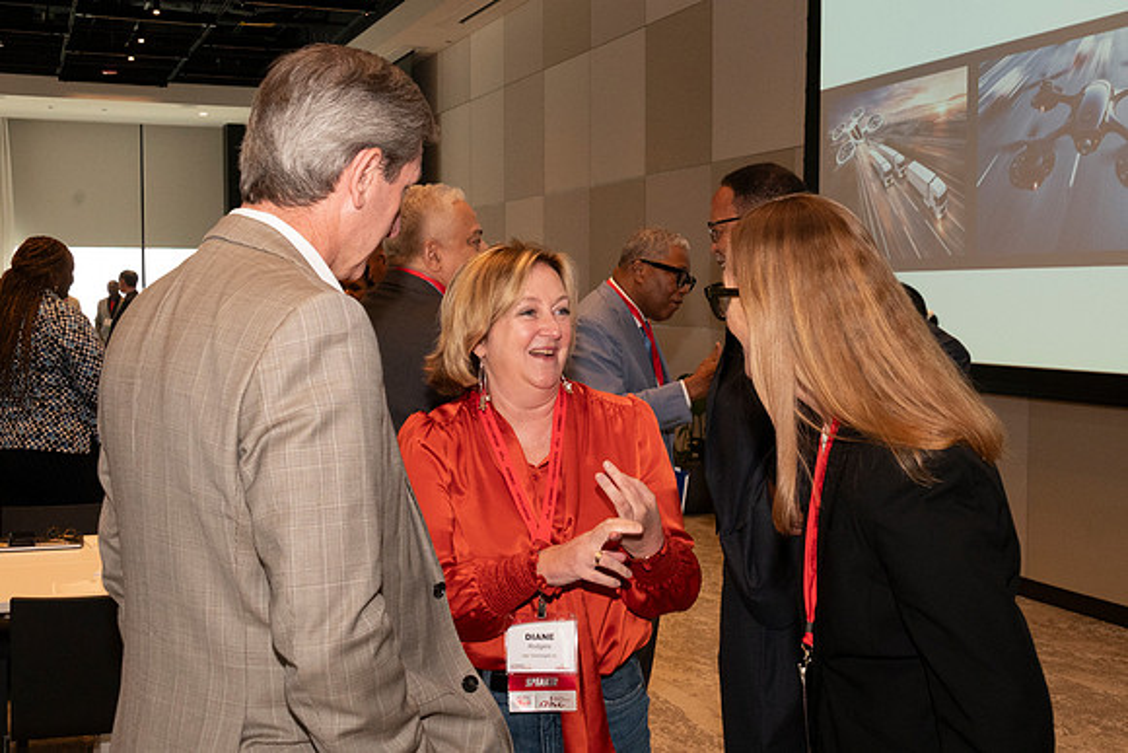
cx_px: 564
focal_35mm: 45
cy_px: 376
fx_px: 1410
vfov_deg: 29.9
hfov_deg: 43.6
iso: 2000
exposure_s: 1/60
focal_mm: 30
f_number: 10
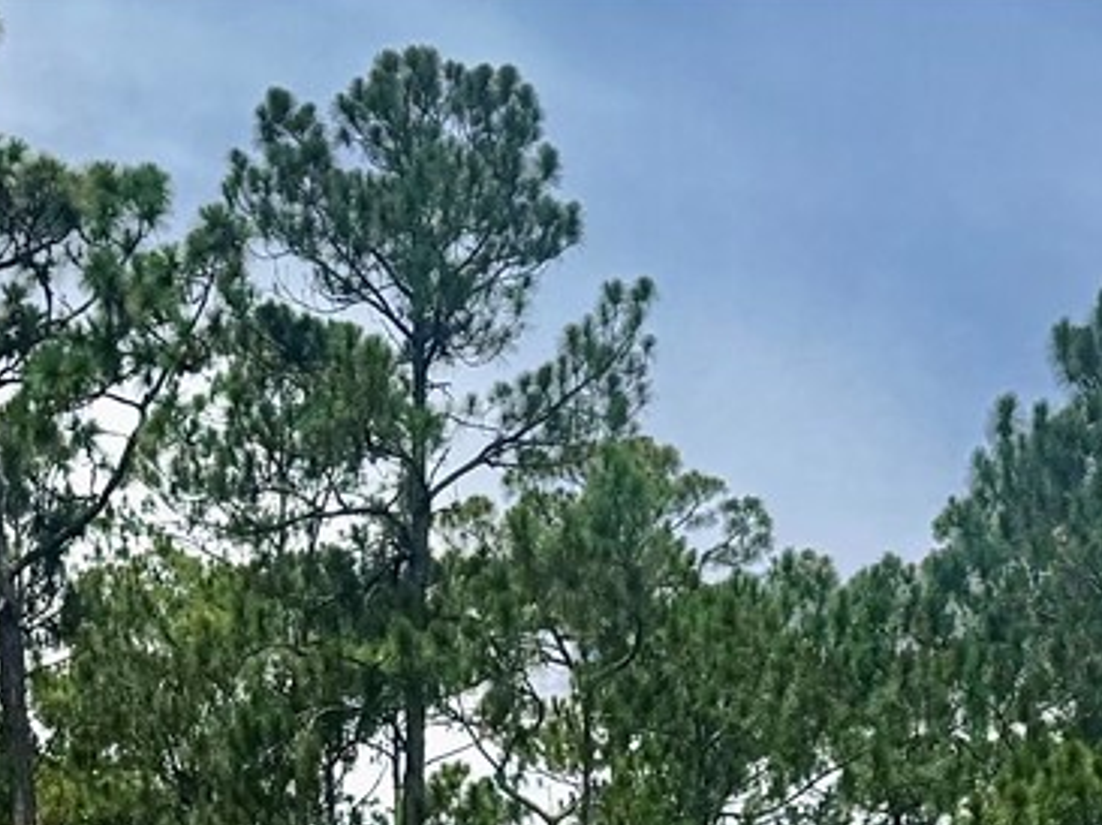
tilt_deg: -1.2
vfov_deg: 12.1
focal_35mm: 105
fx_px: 3340
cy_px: 1792
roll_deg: +0.9
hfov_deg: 18.7
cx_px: 587
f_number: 1.78
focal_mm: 6.76
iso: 80
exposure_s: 1/7353
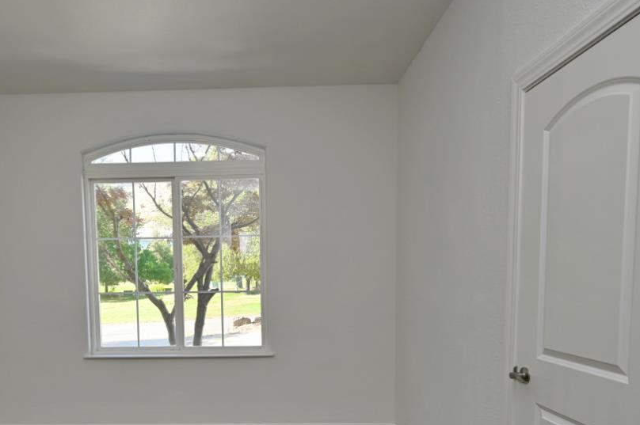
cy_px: 316
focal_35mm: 26
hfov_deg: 68.5
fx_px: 462
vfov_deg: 47.7
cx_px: 245
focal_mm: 14
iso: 200
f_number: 5.6
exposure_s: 1/125
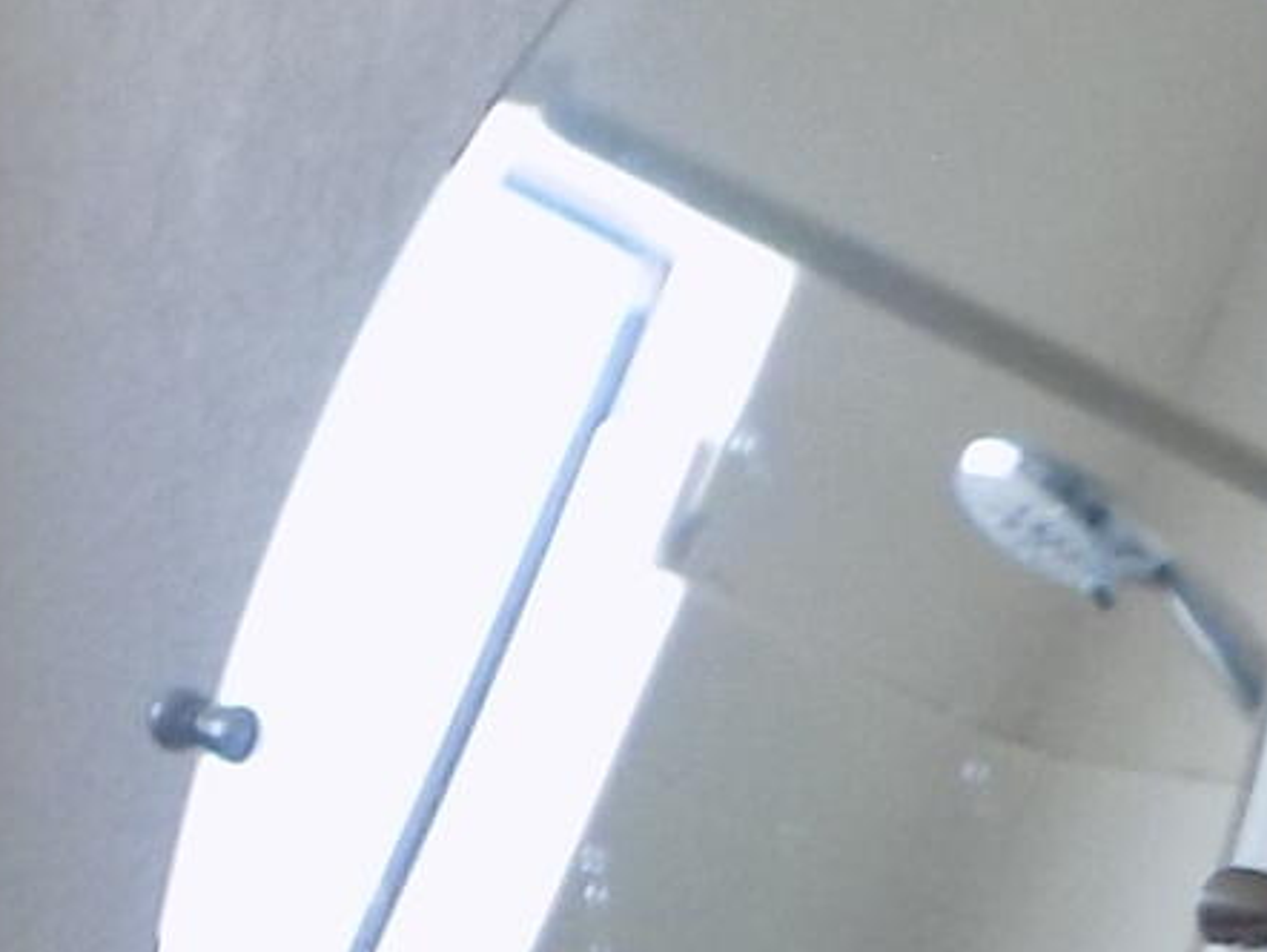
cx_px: -1786
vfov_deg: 9.0
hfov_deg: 10.8
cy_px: 1910
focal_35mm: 156
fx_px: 5713
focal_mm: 4
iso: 100
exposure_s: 1/30
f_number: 3.1
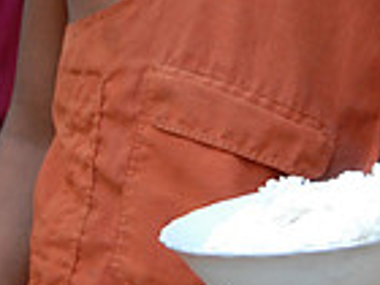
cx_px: 186
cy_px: -43
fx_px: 3162
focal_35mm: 288
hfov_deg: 6.9
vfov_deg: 5.1
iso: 500
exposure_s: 1/60
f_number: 4.8
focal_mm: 62
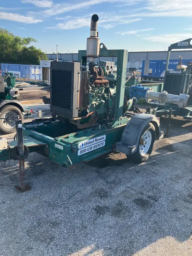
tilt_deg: -18.1
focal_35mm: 28
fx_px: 207
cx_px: 96
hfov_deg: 49.8
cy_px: 128
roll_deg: -1.9
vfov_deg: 63.4
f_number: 1.8
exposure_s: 1/571
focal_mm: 3.99
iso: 32
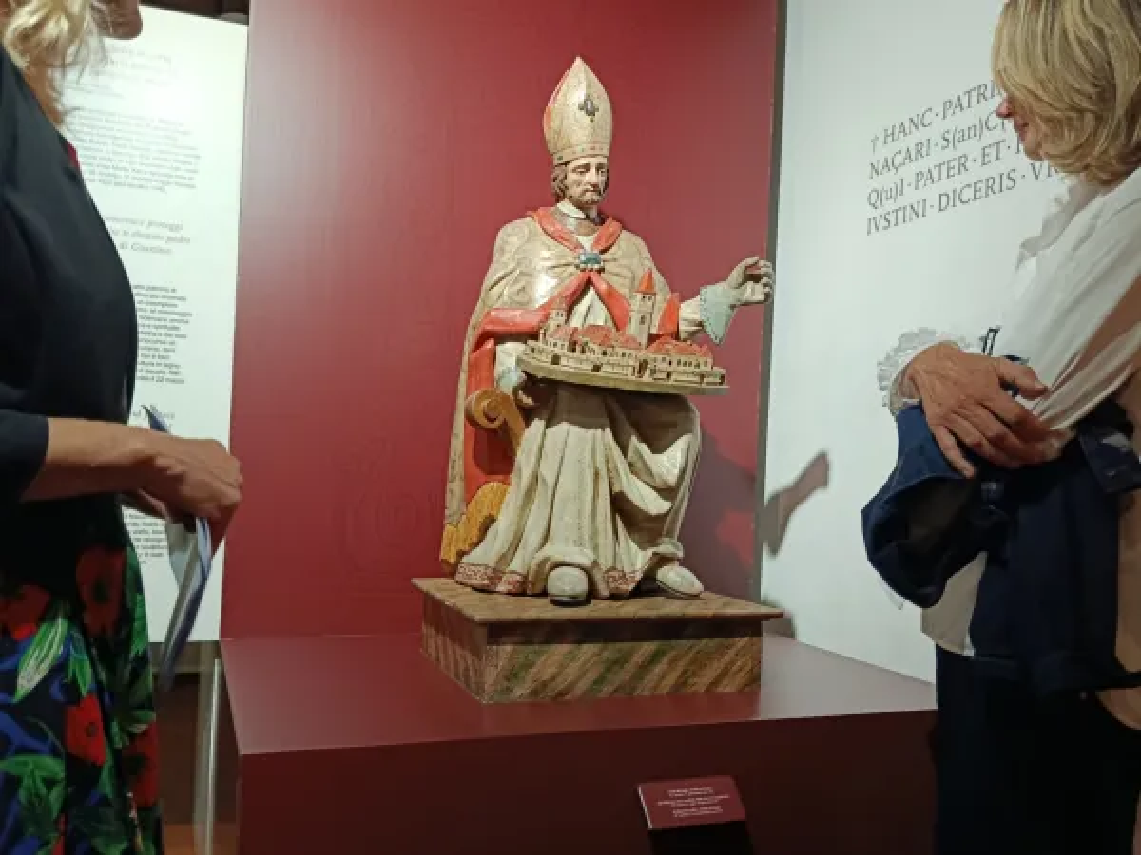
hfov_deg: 71.6
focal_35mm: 24
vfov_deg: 56.8
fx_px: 791
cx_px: 570
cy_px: 428
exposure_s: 1/50
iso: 602
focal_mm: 5.24
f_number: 1.7
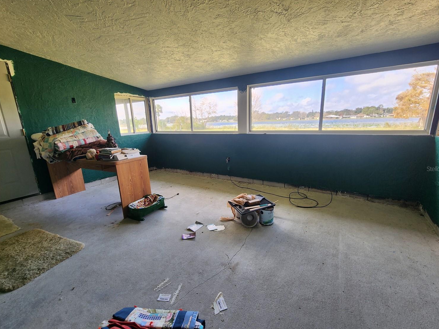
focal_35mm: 14
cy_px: 169
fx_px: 178
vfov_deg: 85.6
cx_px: 218
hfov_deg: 102.1
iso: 50
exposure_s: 1/60
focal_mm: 2.2
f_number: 2.2
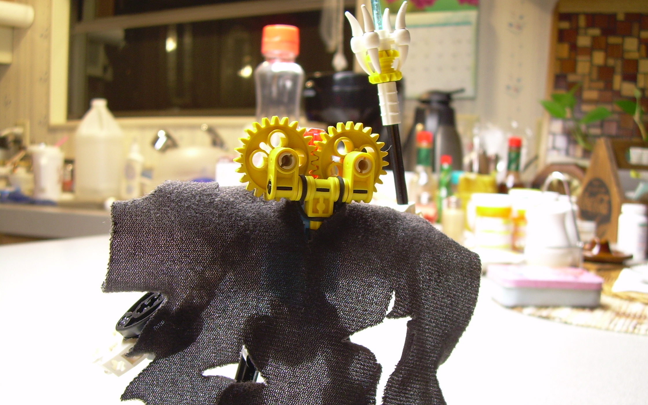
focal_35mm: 41
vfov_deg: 31.2
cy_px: 222
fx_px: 724
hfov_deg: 48.2
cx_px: 325
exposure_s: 1/2.2
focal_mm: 6.3
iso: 84
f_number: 2.8
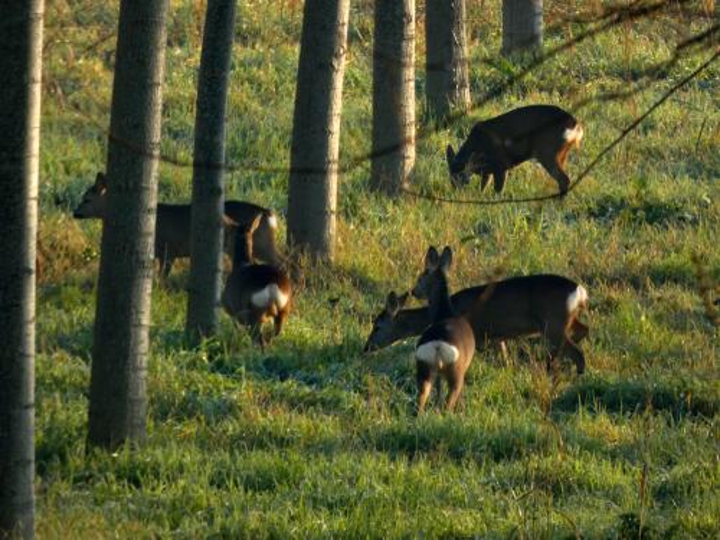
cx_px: 360
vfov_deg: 1.2
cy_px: 270
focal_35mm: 1200
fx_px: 24960
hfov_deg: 1.7
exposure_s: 1/250
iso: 200
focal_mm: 215
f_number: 8
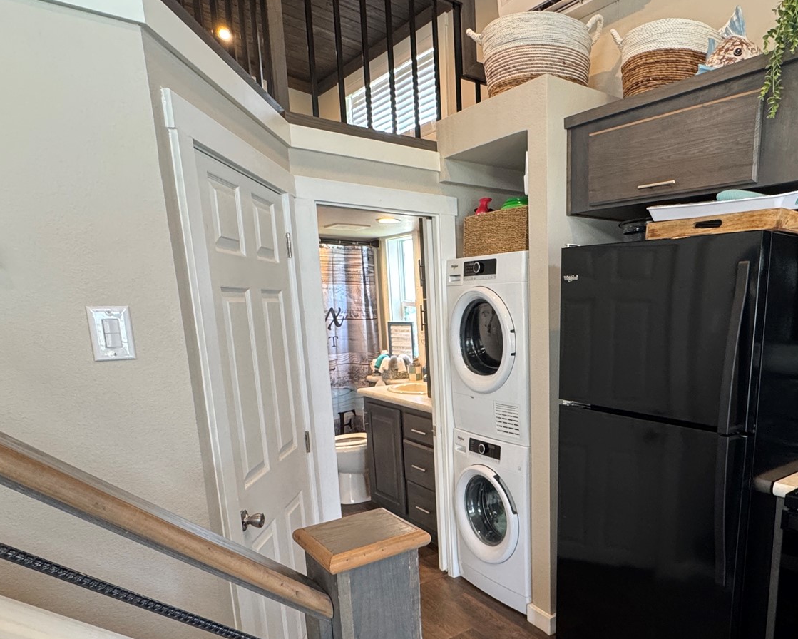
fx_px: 591
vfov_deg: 55.6
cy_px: 427
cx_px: 543
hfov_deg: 66.0
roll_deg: -0.1
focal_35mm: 25
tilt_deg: -13.1
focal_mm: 2.22
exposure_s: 1/60
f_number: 2.2
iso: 250
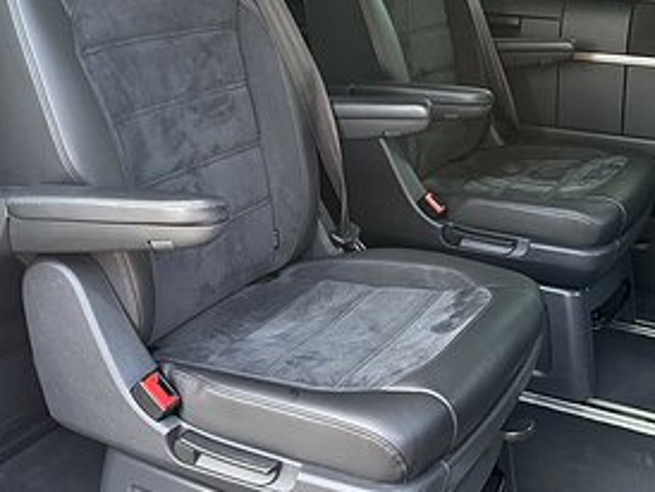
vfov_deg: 29.8
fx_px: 909
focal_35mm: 48
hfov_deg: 39.4
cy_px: 123
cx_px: 409
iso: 800
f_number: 1.78
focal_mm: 6.76
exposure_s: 1/60
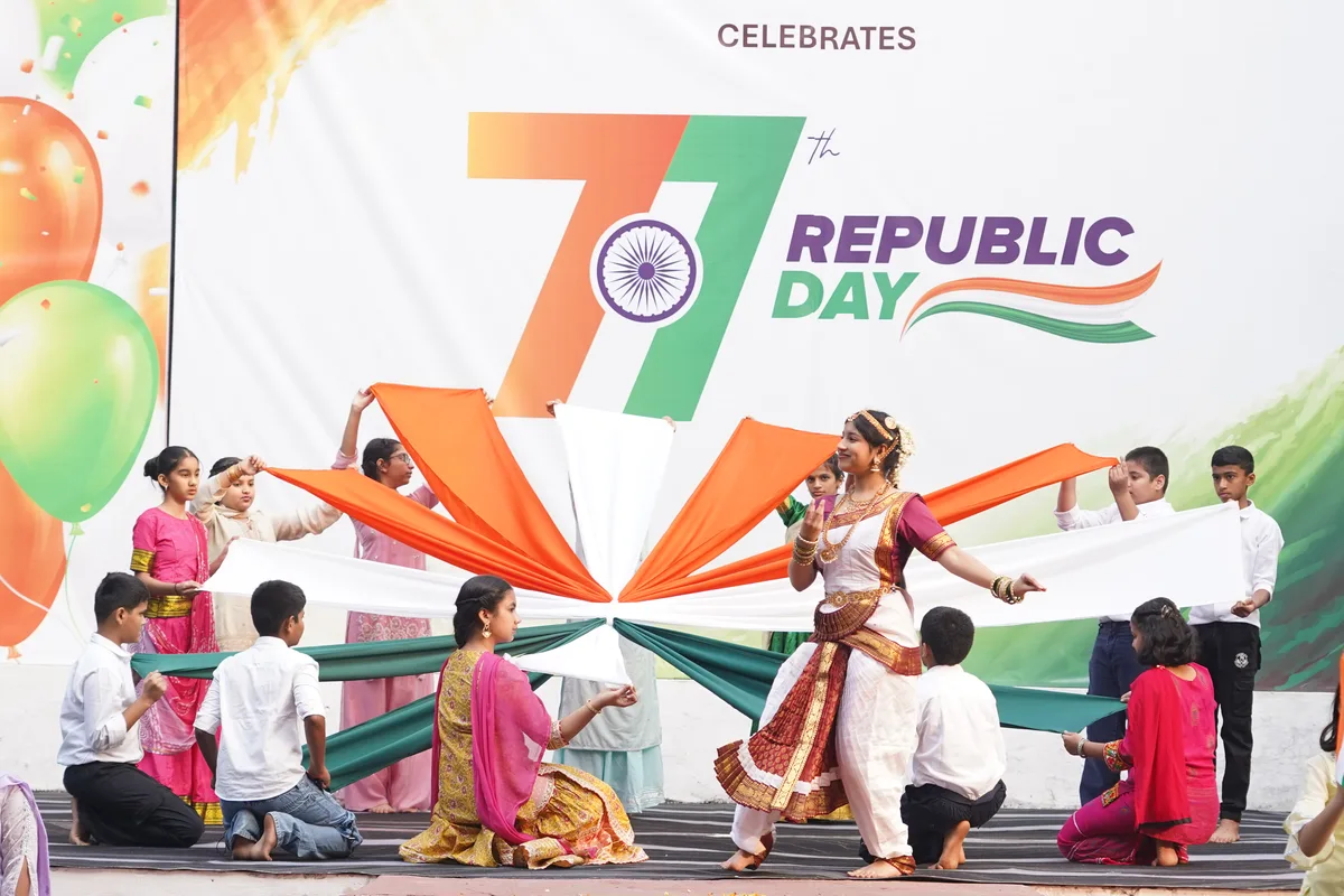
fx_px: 3808
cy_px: 448
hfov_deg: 20.0
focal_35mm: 102
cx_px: 672
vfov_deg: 13.4
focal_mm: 68
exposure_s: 1/250
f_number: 4.5
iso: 400
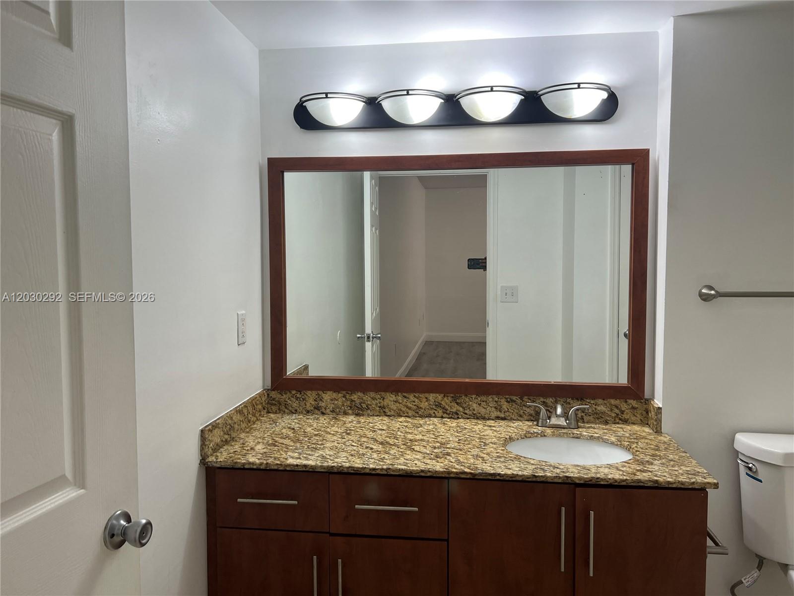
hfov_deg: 67.3
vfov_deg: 53.1
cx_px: 397
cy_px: 298
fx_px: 596
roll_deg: +0.2
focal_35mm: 26
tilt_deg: -3.7
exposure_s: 1/120
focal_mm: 5.7
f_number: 1.5
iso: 64
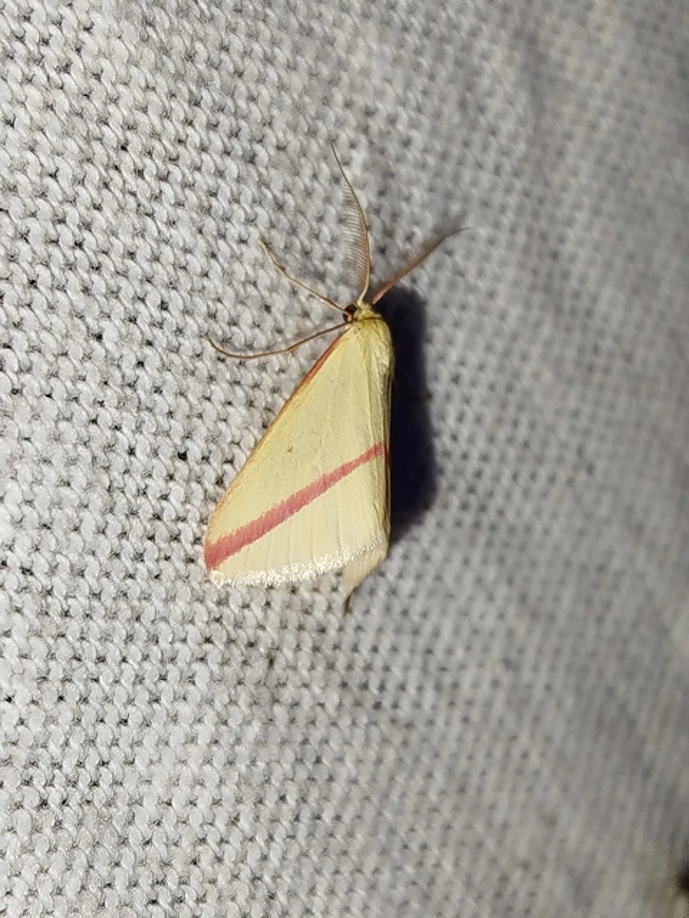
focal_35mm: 74
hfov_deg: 19.9
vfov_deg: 26.3
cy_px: 459
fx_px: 1964
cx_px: 344
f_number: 1.7
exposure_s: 1/50
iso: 80
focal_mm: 5.31
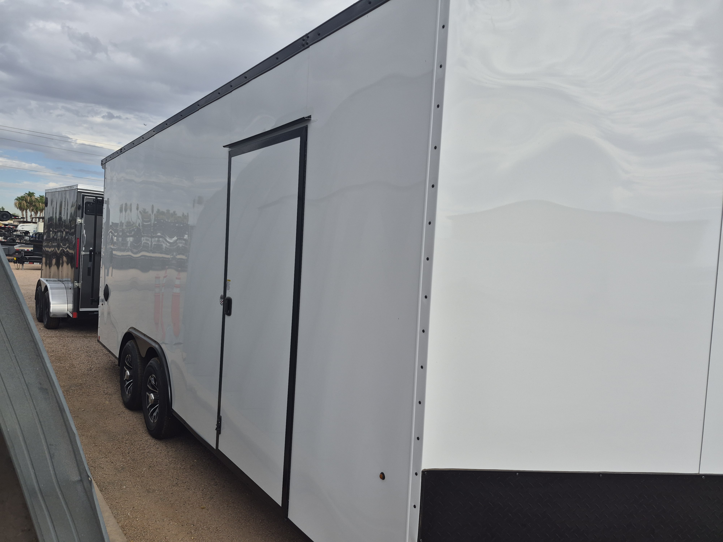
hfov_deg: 73.9
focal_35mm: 23
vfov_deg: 58.9
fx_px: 480
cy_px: 271
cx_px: 362
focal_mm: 5.4
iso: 80
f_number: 1.8
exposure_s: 1/5808
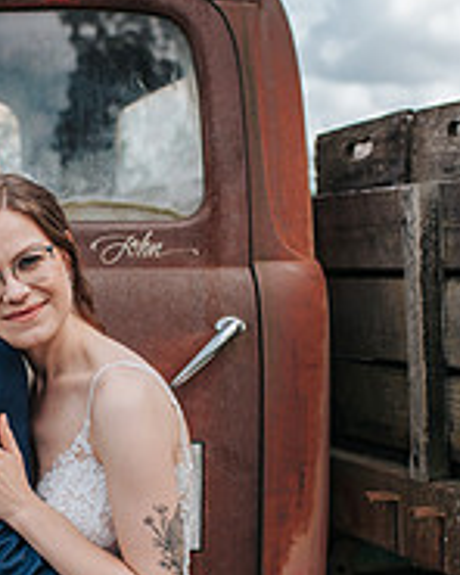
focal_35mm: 80
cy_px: 441
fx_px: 1361
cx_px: 56
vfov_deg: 23.6
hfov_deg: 18.9
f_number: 3.2
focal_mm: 35
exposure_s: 1/800
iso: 140
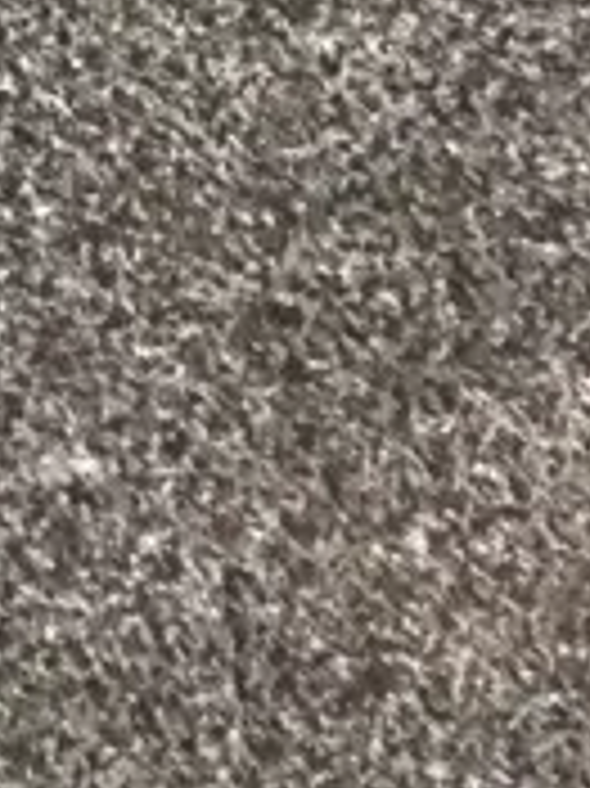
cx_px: -1090
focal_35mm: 170
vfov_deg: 9.9
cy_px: -1225
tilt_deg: -57.7
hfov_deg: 7.7
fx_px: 3868
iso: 100
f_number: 2.2
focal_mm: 4.15
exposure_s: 1/10
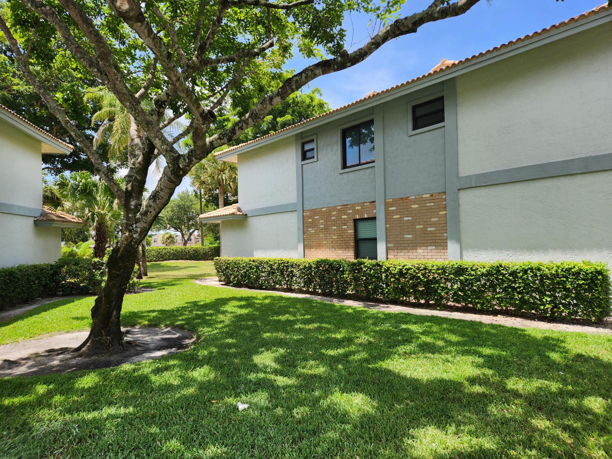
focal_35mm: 23
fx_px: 407
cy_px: 230
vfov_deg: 58.9
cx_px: 306
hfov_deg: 73.9
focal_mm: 5.4
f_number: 1.8
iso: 20
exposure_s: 1/758
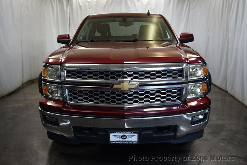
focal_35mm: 33
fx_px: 226
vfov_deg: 39.9
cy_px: 82
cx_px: 124
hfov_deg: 57.2
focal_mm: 22
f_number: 3.8
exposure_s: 1/160
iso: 800
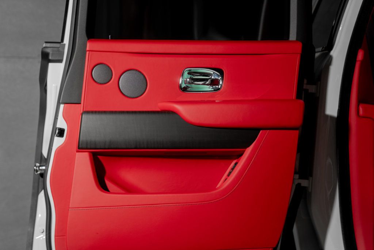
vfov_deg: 30.5
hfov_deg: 44.5
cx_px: 187
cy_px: 125
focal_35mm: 44
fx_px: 457
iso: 400
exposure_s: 1/125
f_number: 2.8
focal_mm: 44
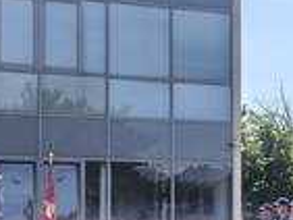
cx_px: 272
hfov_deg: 17.3
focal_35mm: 112
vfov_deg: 13.1
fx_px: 949
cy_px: 191
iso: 50
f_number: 1.65
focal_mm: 6.18
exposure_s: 1/283
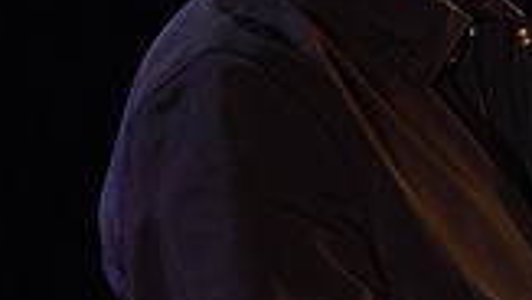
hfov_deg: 1.1
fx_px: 27799
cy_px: -43
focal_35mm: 1969
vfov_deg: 0.6
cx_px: 571
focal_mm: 480
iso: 4000
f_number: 6
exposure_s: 1/200
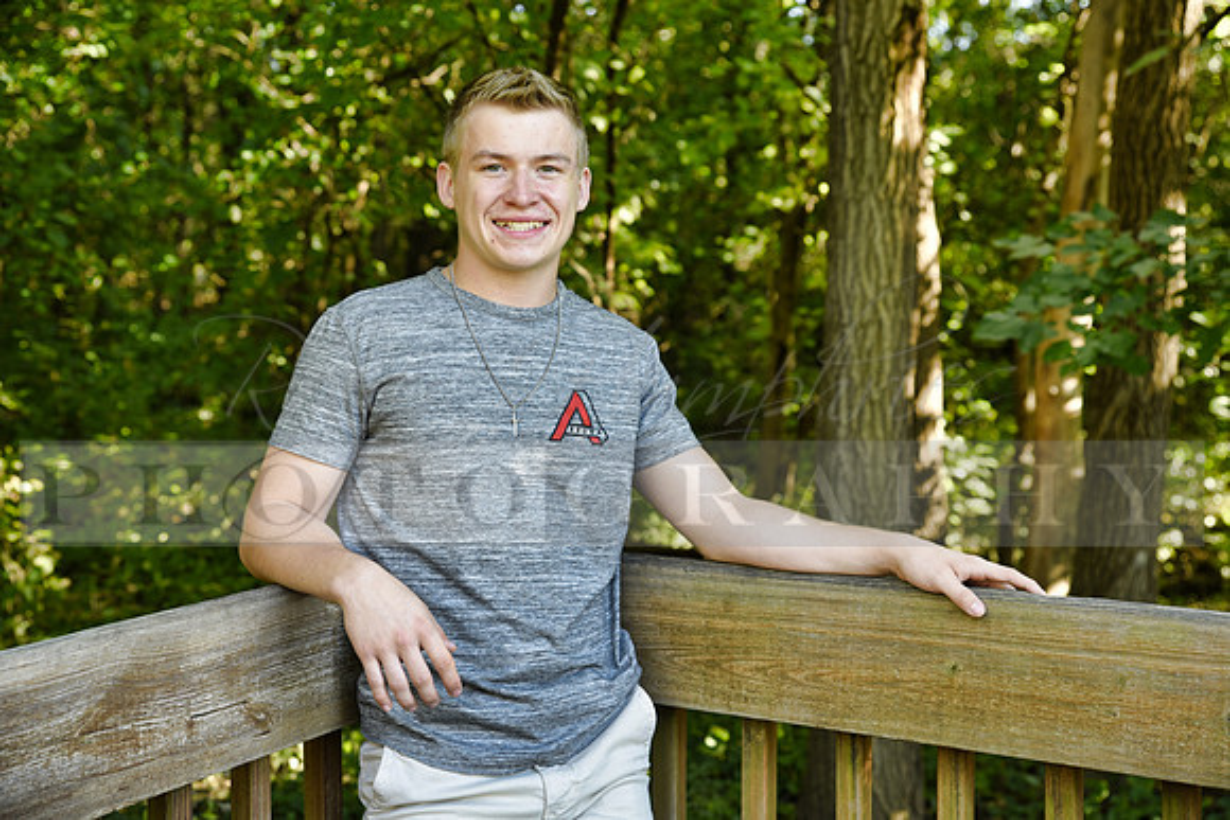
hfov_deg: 36.2
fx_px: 1880
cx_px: 615
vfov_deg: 24.6
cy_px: 410
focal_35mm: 55
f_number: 4.5
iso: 200
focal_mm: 55
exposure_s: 1/80
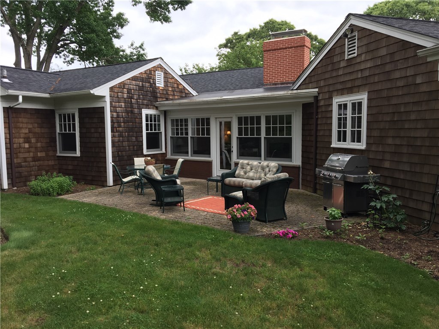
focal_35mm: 29
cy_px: 164
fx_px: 368
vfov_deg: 48.2
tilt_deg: -4.9
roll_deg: -0.4
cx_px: 220
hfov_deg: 61.7
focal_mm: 4.15
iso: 25
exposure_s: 1/187
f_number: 2.2
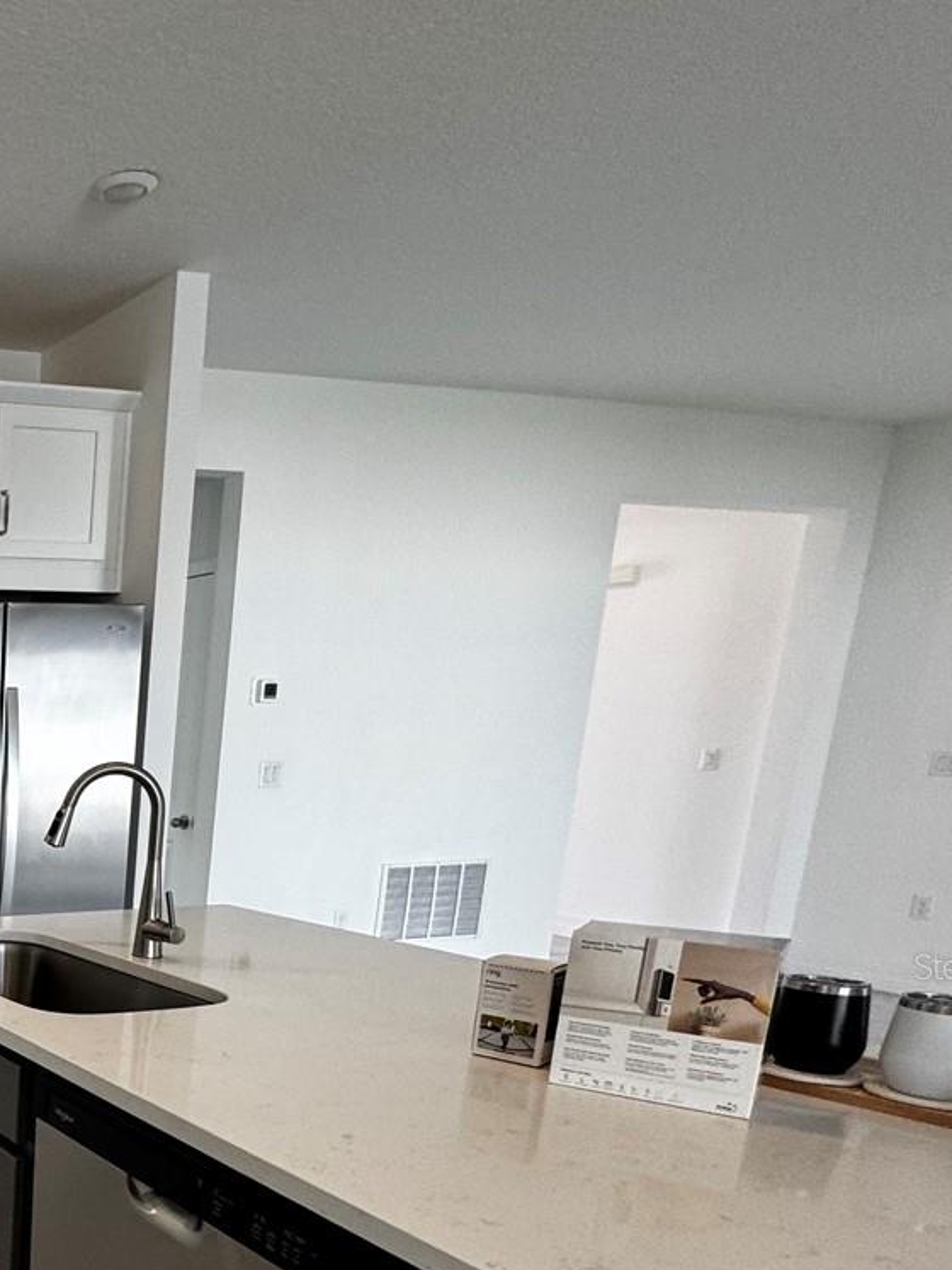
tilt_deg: -11.8
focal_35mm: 30
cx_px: -286
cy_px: 966
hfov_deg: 33.8
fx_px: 1100
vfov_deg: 56.7
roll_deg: -0.3
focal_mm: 2.22
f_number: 2.2
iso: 100
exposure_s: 1/120
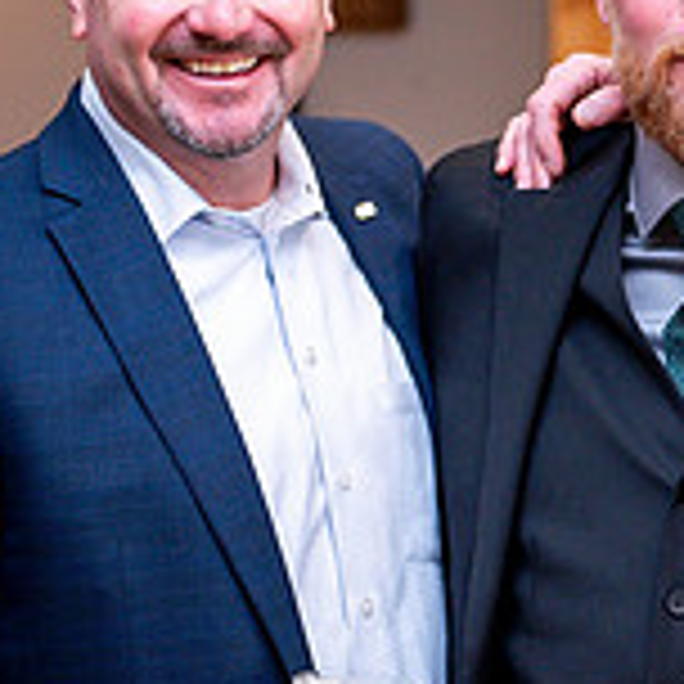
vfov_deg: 10.8
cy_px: 317
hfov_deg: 10.6
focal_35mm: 162
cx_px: 810
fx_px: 3622
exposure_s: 1/160
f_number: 2.8
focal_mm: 50
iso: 2000
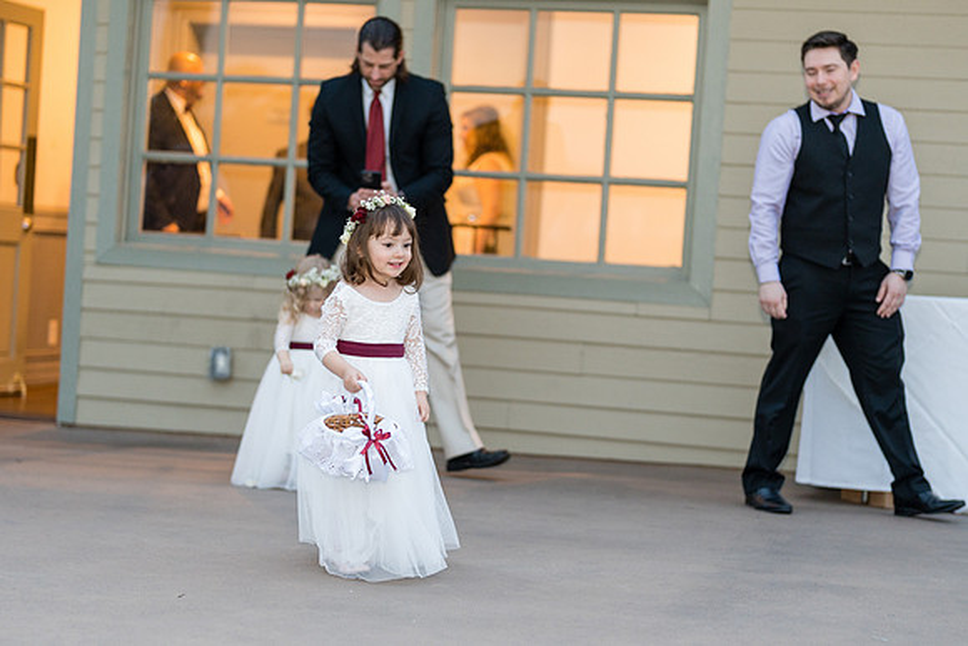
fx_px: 2017
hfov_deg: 27.0
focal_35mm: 75
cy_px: 323
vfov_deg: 18.2
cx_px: 484
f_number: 1.2
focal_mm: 50
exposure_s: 1/250
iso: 320
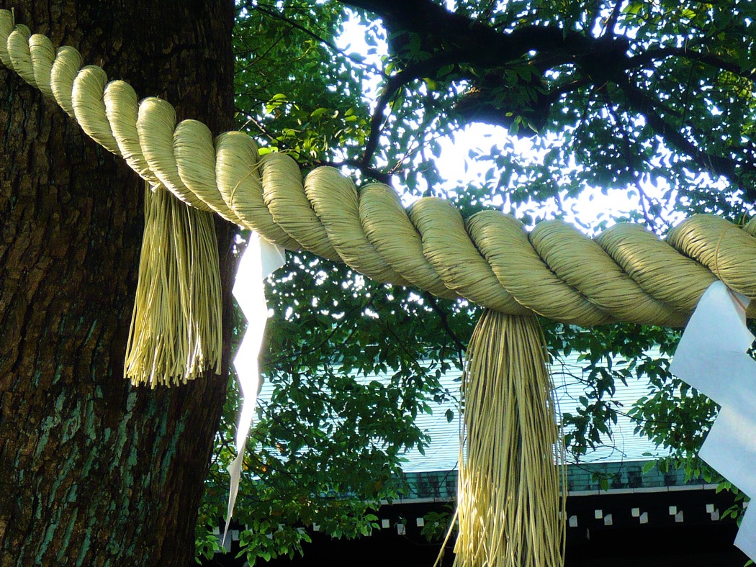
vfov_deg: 15.4
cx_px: 307
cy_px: 259
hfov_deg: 20.4
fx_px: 2097
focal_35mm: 96
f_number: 4.3
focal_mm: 10.3
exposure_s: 1/50
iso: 100
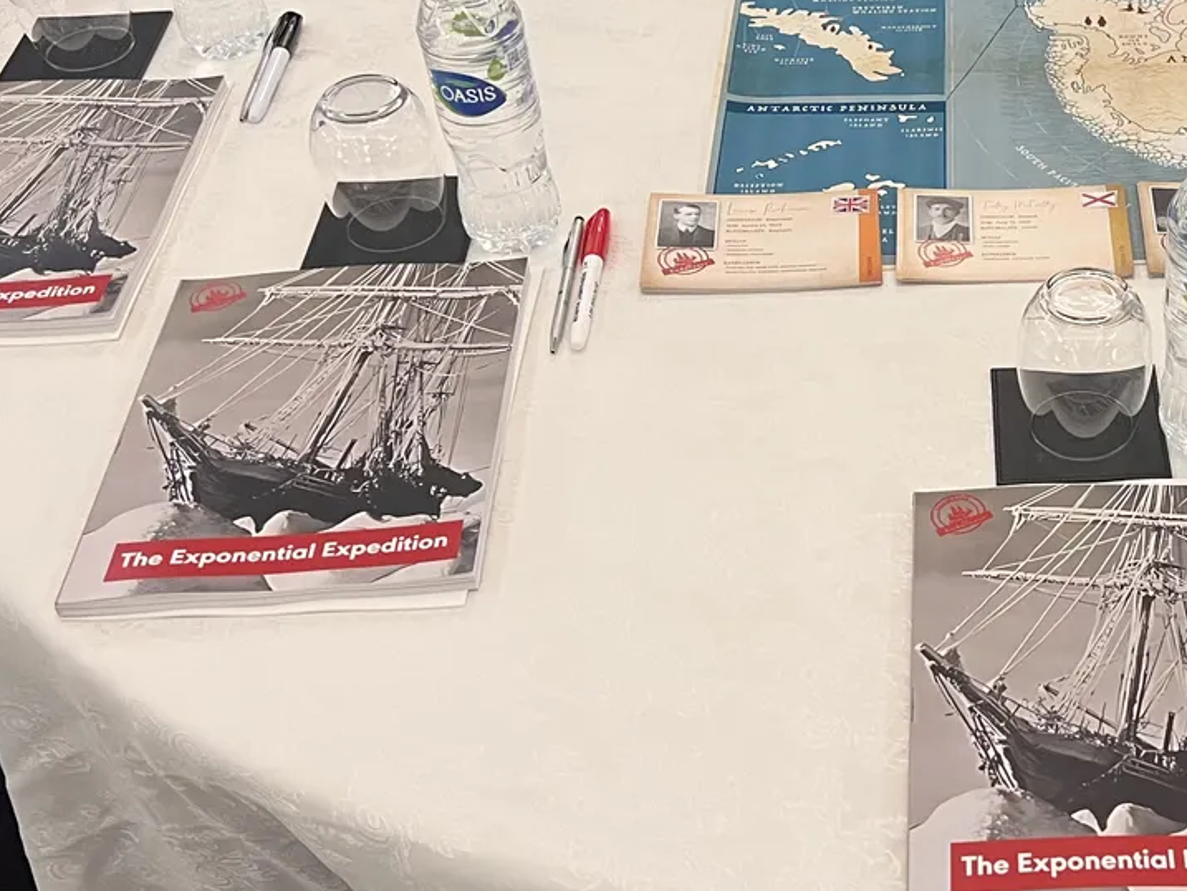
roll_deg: -1.1
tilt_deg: -40.2
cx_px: 1088
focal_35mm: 58
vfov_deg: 25.2
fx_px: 1989
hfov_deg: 31.5
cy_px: 326
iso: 125
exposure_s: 1/62
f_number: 1.5
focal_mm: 5.7
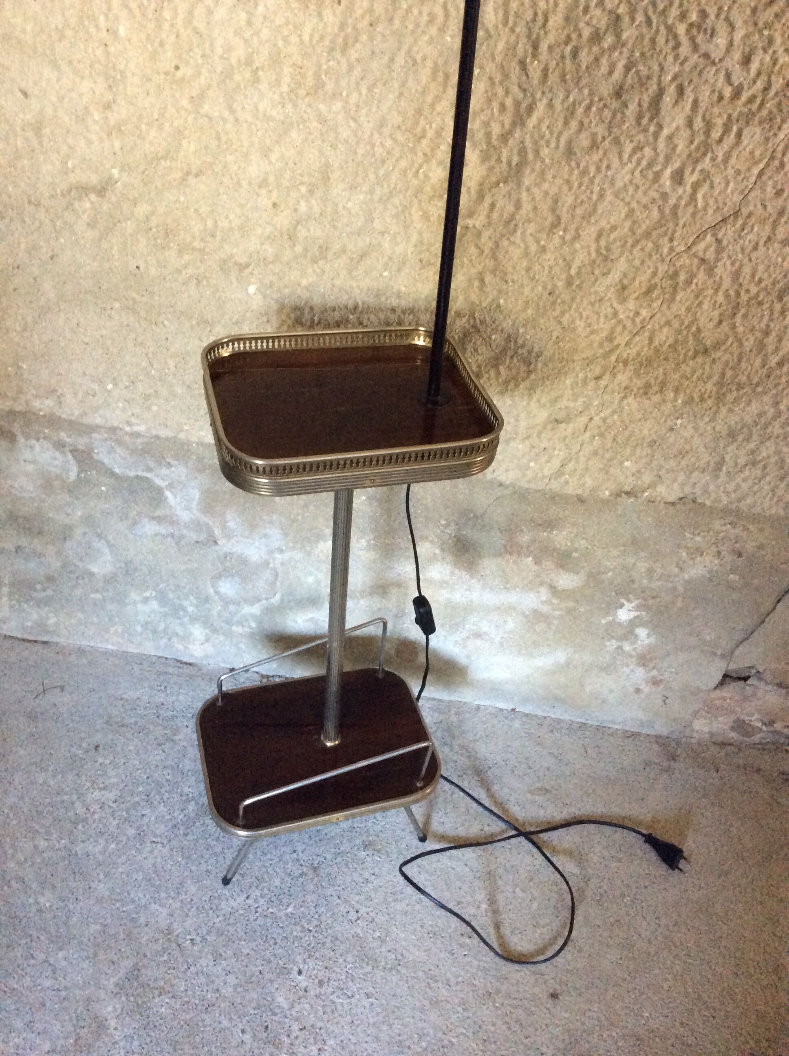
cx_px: 394
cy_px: 528
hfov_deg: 44.1
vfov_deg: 56.9
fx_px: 975
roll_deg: -4.7
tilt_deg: -37.9
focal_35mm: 32
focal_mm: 3.3
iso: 400
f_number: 2.4
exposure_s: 1/17
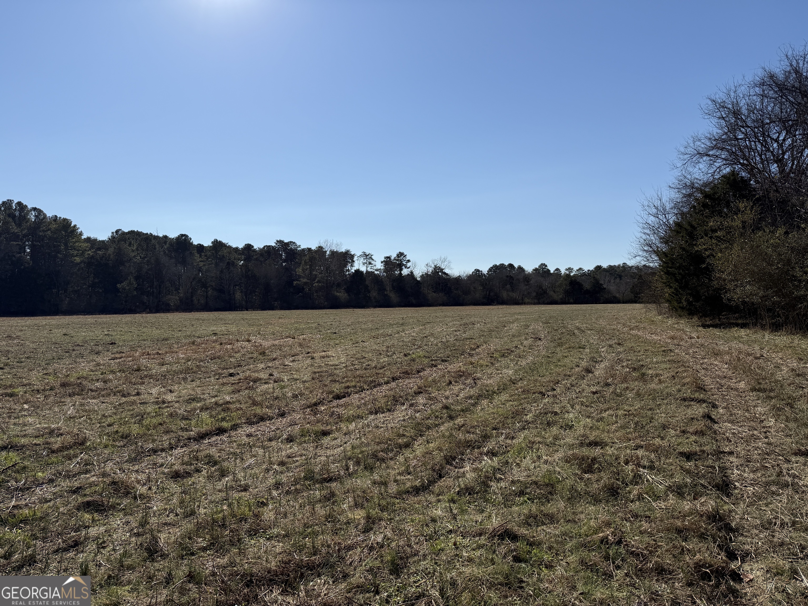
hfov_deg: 71.6
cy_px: 303
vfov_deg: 56.8
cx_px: 404
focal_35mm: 24
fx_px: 560
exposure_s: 1/9091
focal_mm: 6.76
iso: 80
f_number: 1.78
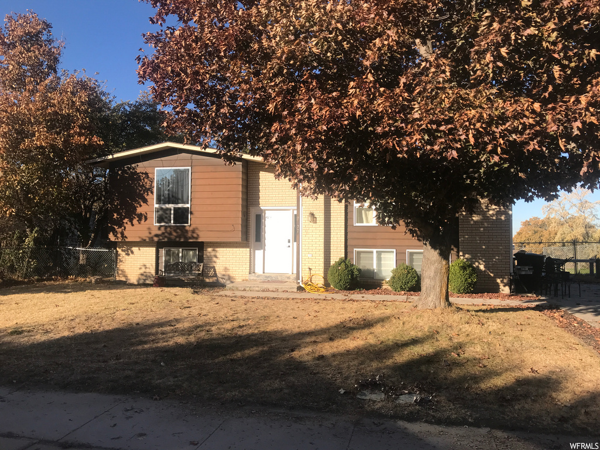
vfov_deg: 49.7
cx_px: 300
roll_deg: +0.3
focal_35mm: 28
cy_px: 225
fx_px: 485
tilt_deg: +2.2
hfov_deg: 63.4
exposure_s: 1/1429
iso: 20
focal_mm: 3.99
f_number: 1.8
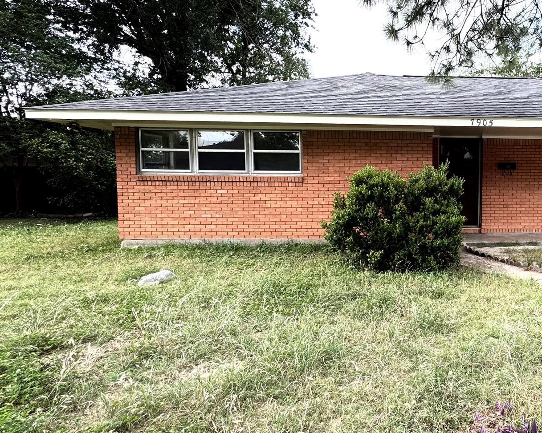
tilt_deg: -3.5
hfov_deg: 65.8
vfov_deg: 60.8
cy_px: 197
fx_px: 369
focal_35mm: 23
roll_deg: -0.7
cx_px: 436
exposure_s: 1/285
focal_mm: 2.22
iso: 40
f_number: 2.2
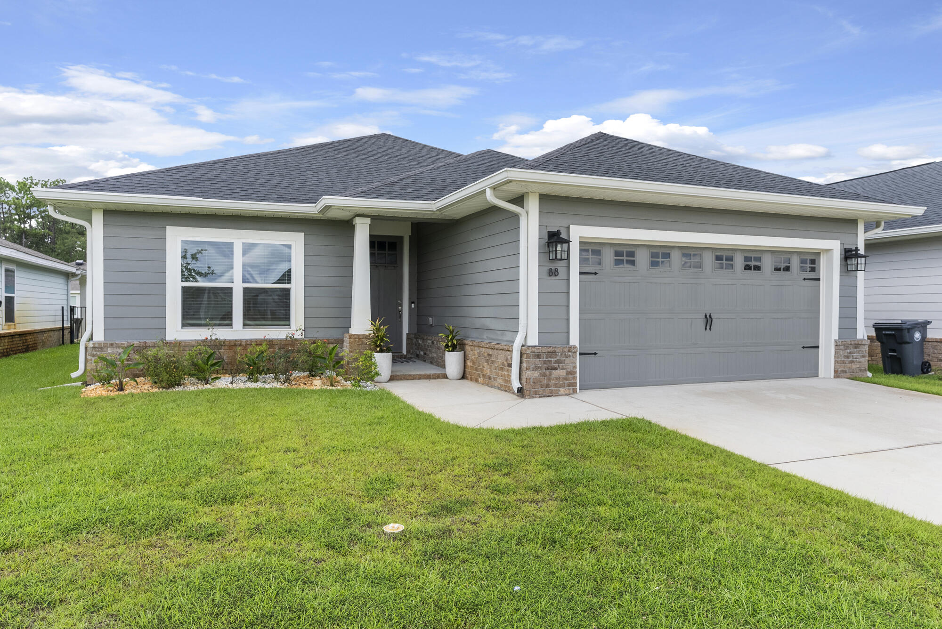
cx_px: 471
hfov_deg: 76.1
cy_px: 314
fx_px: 602
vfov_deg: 55.2
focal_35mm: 23
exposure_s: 1/800
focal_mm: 23
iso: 320
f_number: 5.6
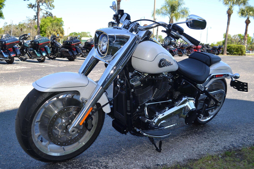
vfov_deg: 36.9
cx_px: 127
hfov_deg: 53.1
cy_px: 84
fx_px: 254
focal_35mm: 36
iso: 100
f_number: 5.6
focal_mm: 24
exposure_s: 1/200
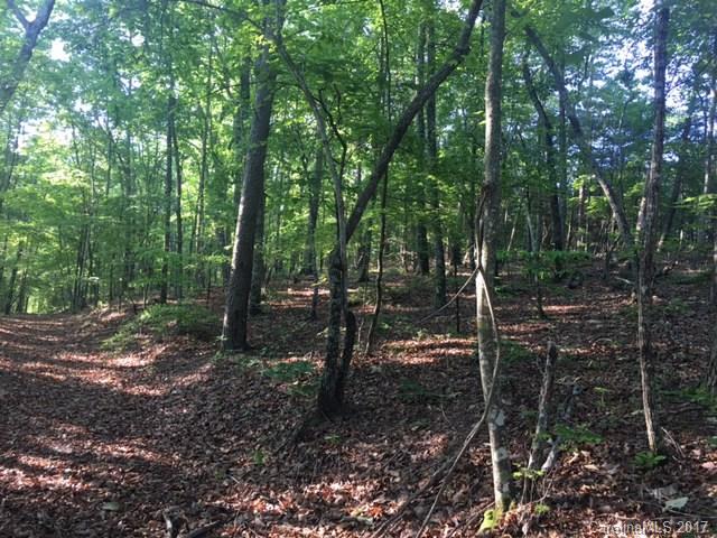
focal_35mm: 29
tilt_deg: +4.3
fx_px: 601
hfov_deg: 61.7
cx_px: 358
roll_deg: -5.0
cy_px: 269
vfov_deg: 48.2
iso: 32
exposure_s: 1/30
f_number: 2.2
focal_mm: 4.15
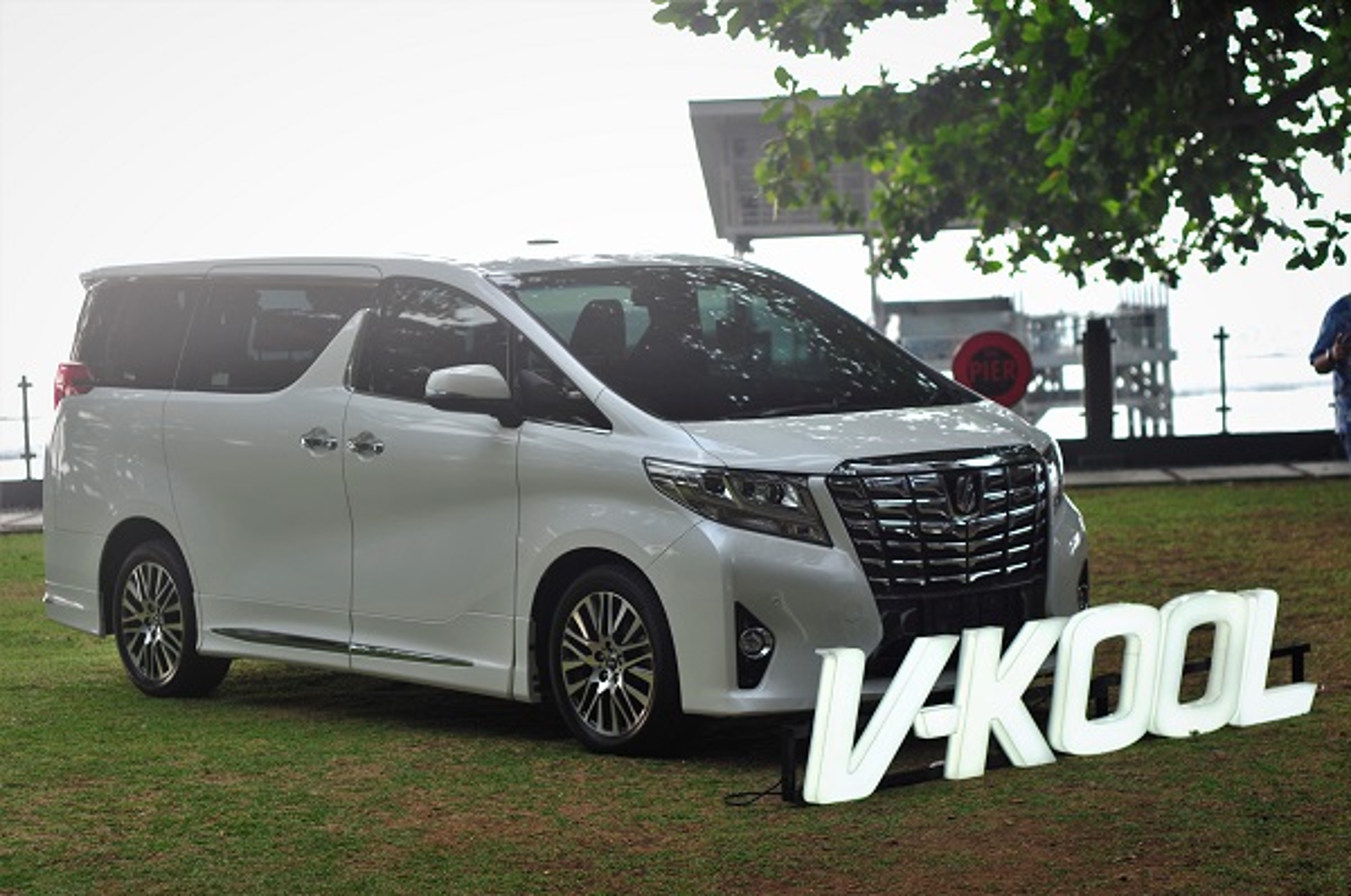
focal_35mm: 75
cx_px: 676
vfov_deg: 18.1
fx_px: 2810
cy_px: 448
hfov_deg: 27.0
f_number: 2.5
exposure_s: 1/250
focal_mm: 50
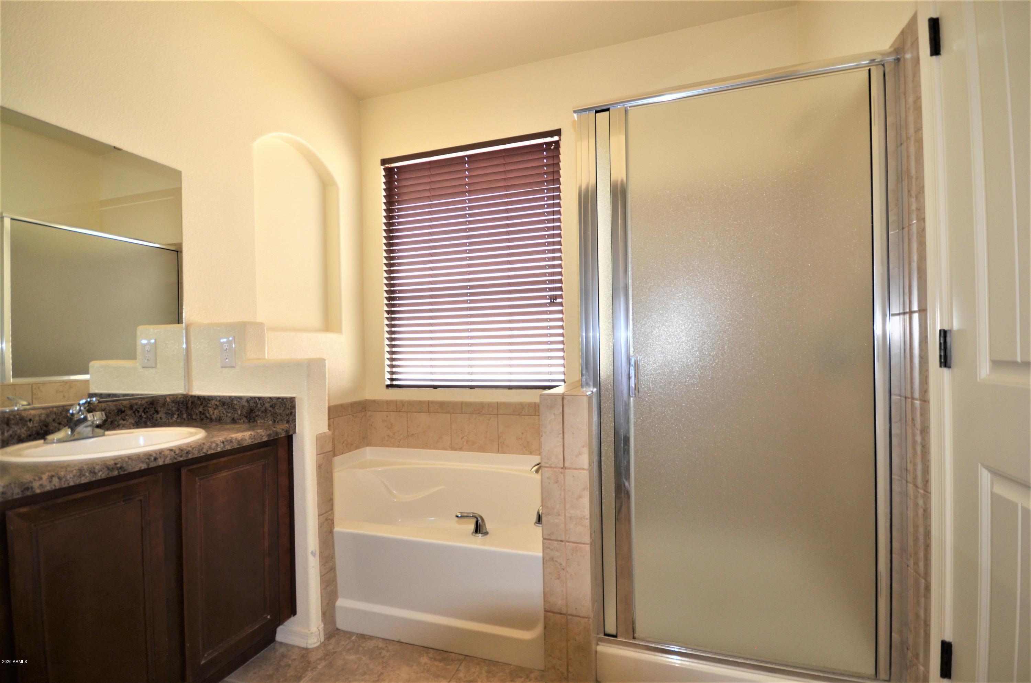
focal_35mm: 15
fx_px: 429
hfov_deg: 100.5
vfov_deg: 77.1
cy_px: 342
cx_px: 516
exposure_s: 1/60
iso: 400
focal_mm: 10
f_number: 4
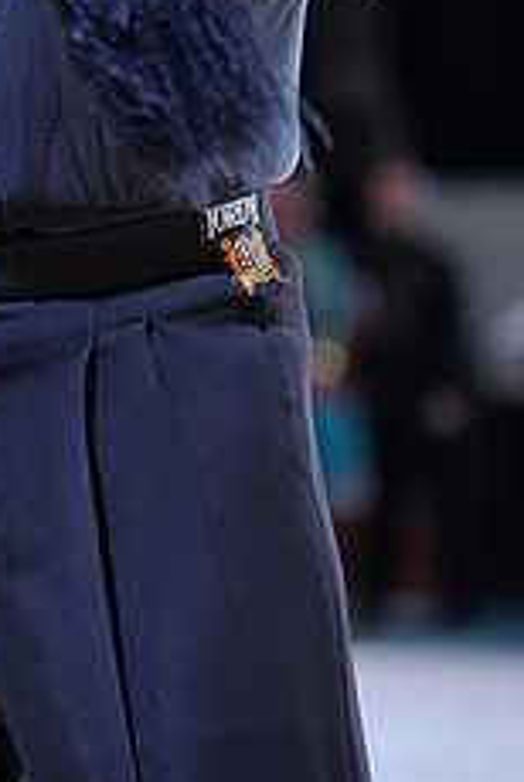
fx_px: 7727
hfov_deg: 3.9
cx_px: 66
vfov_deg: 5.8
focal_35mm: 355
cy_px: -173
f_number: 4
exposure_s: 1/400
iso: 800
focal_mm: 141
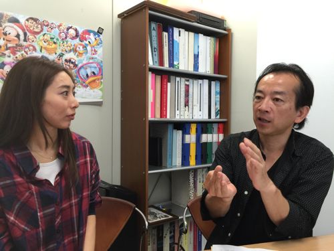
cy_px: 126
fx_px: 280
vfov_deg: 48.2
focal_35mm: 29
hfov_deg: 61.7
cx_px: 167
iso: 64
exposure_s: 1/33
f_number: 2.2
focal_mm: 4.15
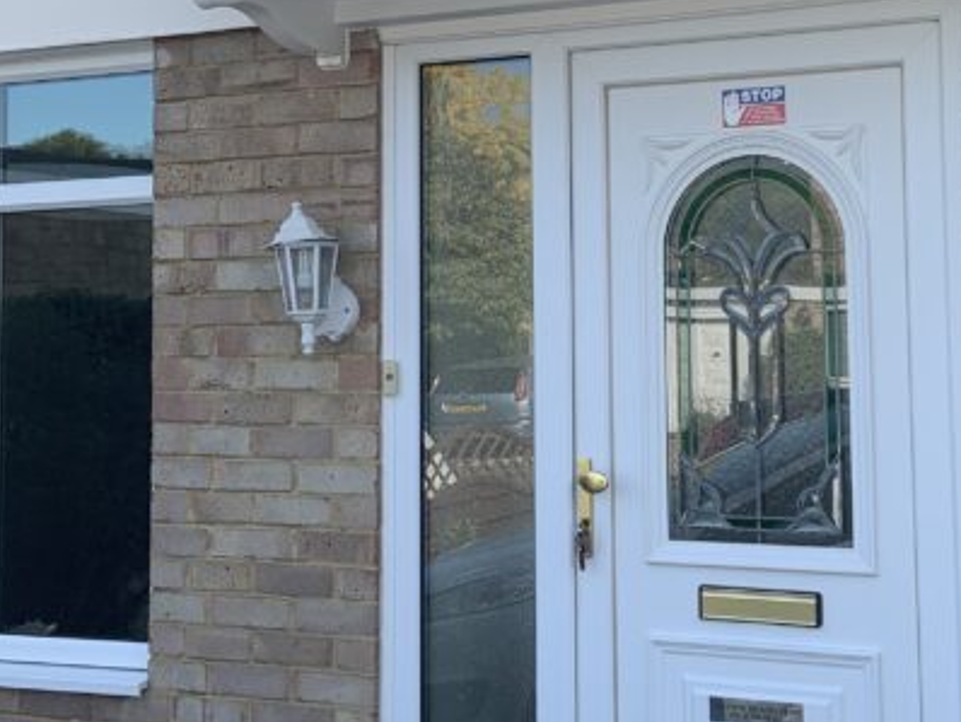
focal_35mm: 47
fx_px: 1306
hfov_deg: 40.0
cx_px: 630
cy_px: 215
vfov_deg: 30.6
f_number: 1.8
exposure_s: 1/802
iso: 25
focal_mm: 4.25
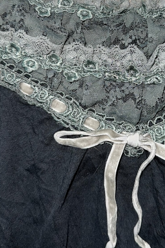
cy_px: 79
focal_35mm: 46
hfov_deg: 29.0
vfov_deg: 42.1
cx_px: 112
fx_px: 316
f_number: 1.78
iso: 50
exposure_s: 1/17
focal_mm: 6.76
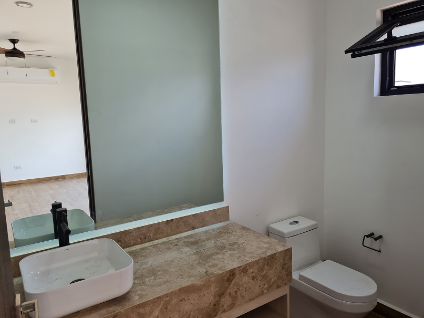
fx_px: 318
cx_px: 212
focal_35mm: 26
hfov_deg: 67.3
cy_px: 159
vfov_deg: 53.1
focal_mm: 5.4
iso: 50
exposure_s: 1/251
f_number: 1.8
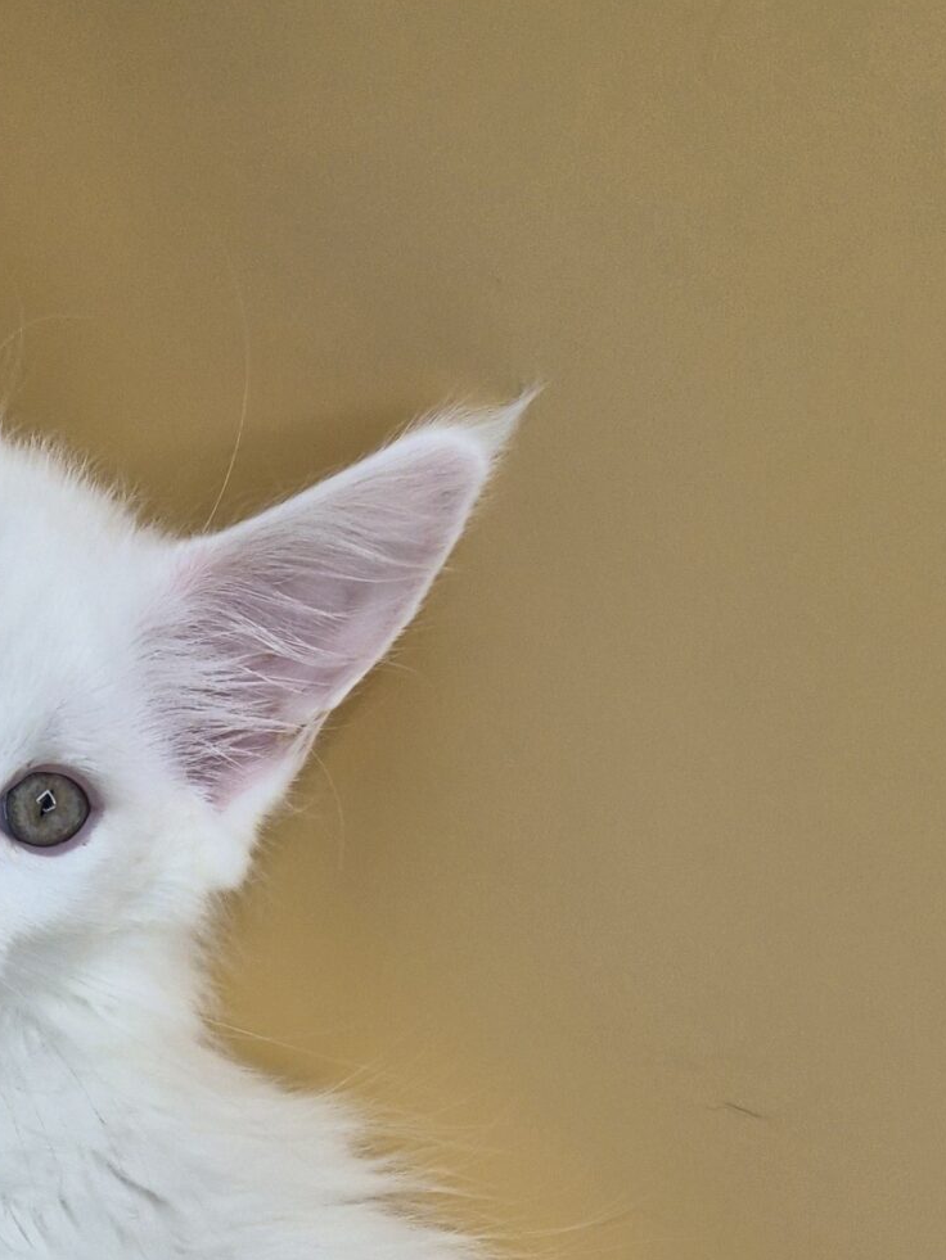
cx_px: -98
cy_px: 1550
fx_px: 2186
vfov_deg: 27.8
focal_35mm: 60
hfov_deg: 23.0
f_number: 1.8
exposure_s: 1/1736
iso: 80
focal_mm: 5.4
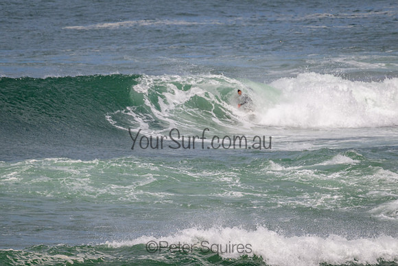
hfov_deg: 1.9
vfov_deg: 1.3
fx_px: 12171
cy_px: 143
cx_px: 198
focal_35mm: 1101
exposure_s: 1/2000
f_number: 11
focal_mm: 800
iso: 560
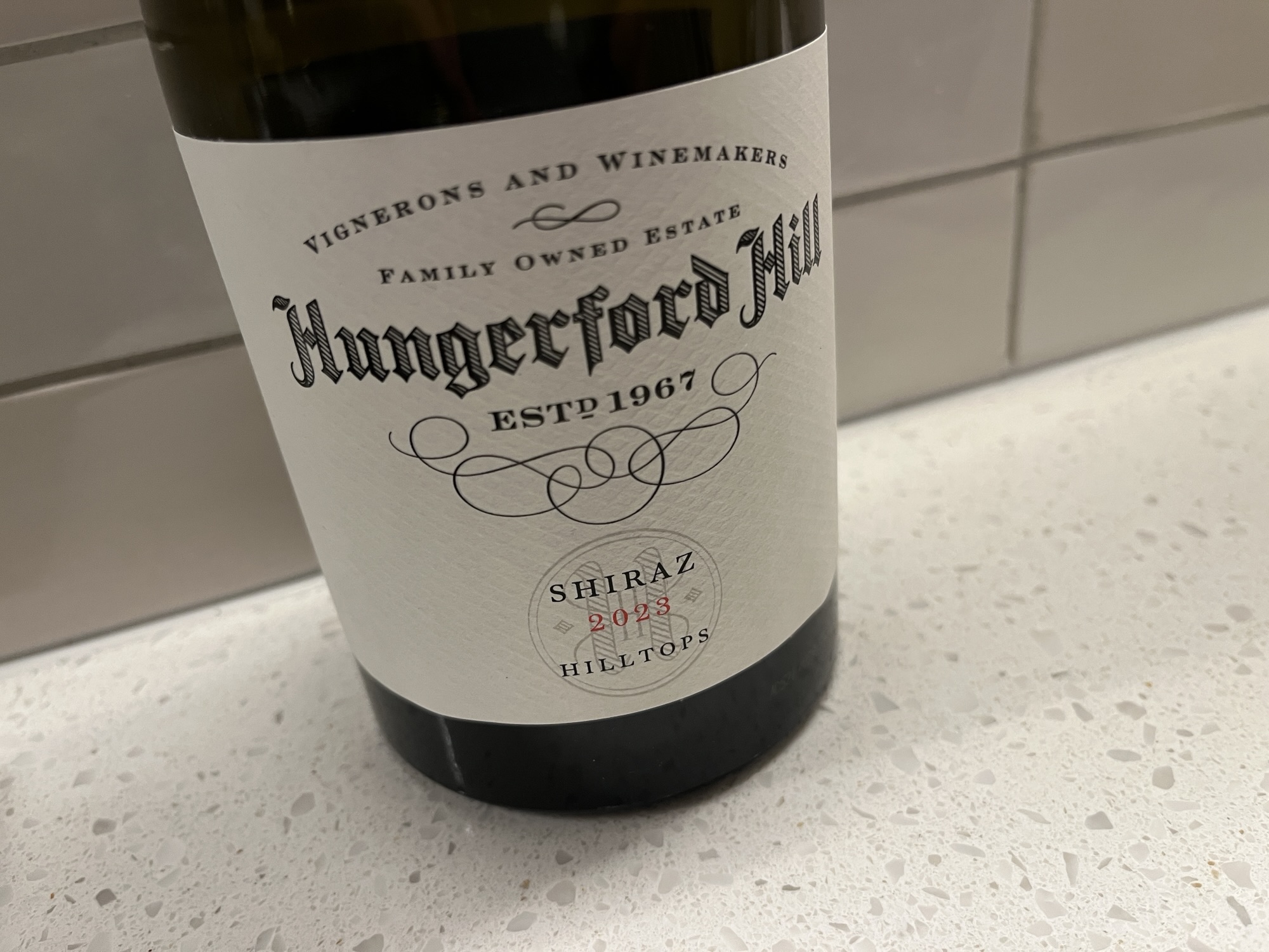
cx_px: 634
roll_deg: +8.7
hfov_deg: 67.3
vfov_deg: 53.1
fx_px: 953
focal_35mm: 26
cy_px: 476
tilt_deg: -30.9
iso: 160
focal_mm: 5.1
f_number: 1.6
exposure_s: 1/60
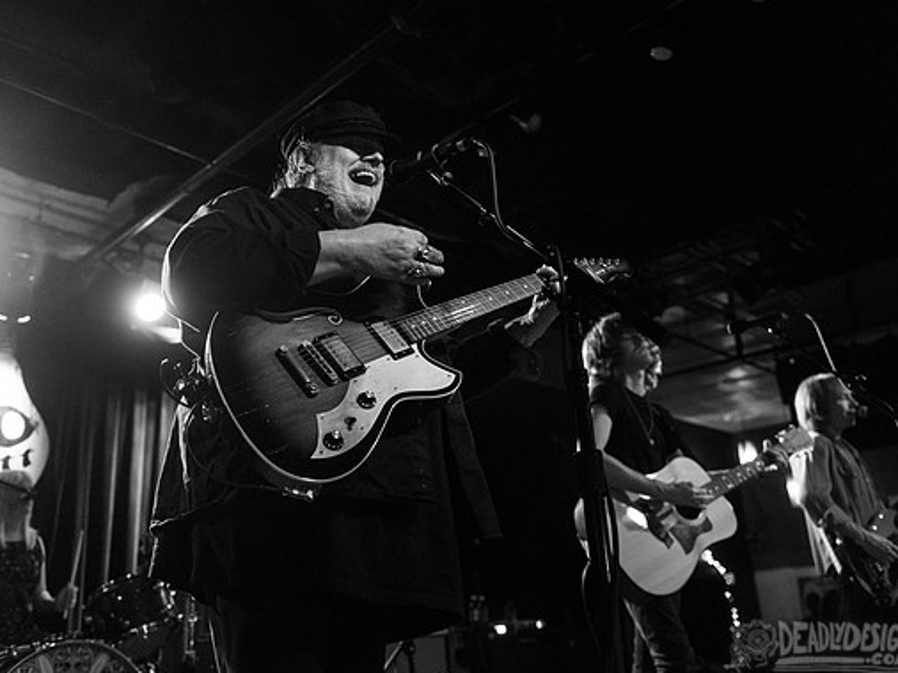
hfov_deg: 56.8
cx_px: 426
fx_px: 830
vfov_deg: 44.1
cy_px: 340
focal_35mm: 32
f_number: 3.2
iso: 2500
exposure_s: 1/125
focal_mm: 29
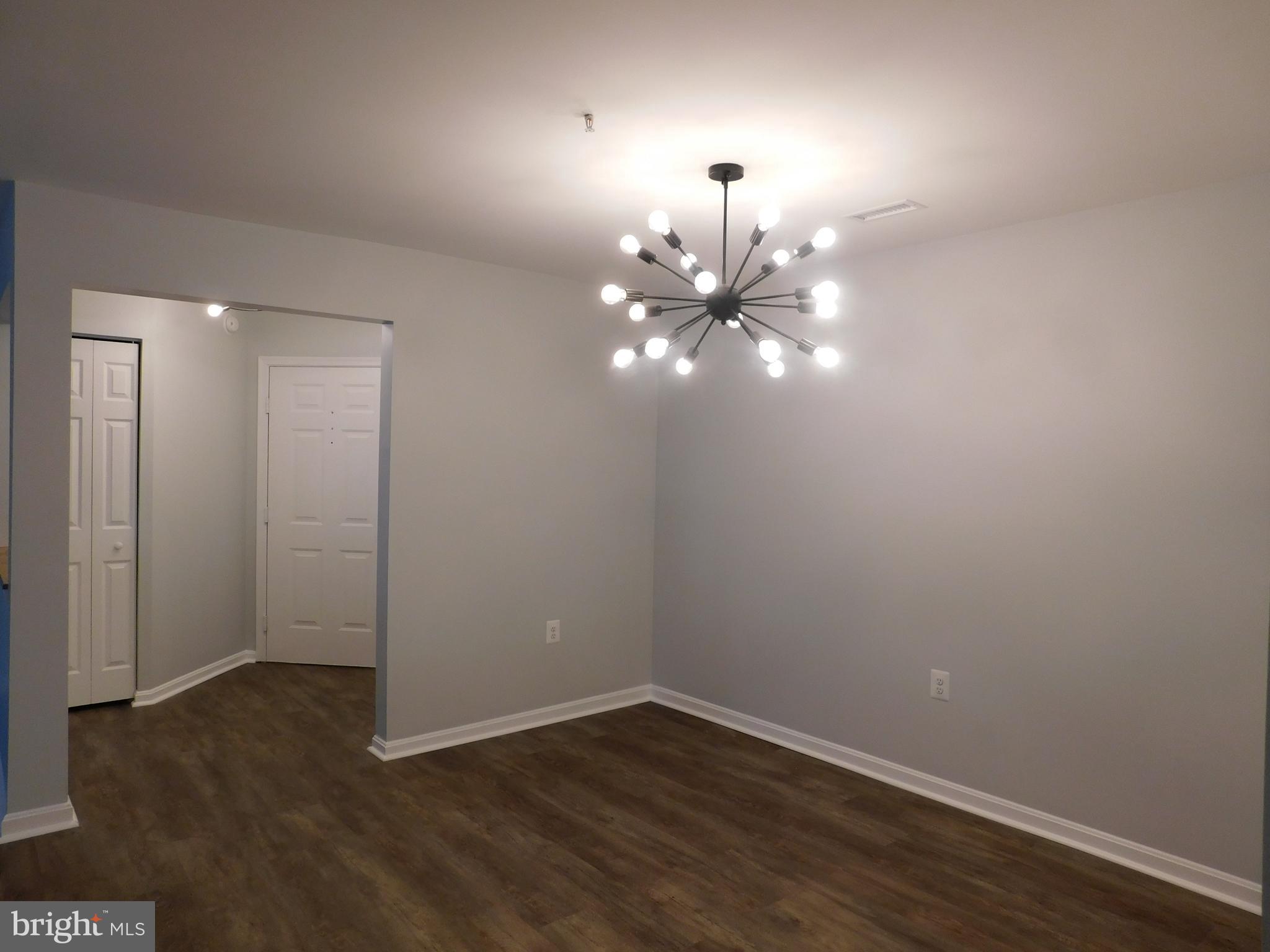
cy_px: 476
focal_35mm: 23
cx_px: 635
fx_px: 844
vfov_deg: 58.9
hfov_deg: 73.9
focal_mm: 4
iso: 125
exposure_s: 1/100
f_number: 3
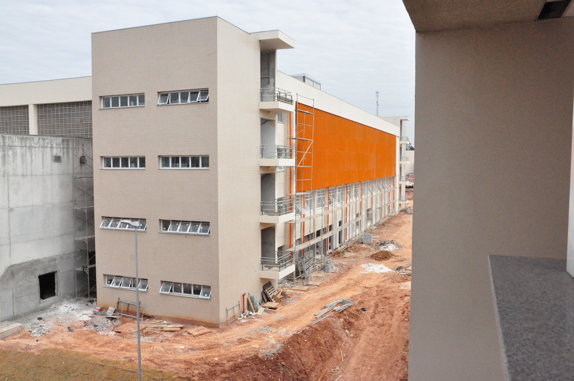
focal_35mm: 32
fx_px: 502
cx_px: 287
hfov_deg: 59.6
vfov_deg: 41.6
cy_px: 190
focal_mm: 21
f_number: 14
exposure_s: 1/2500
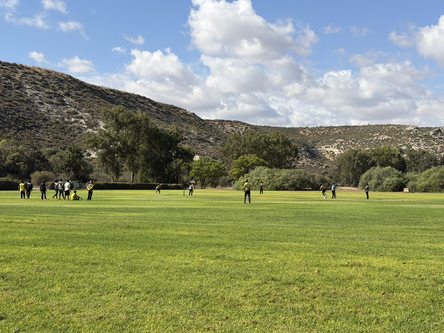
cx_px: 222
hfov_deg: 39.7
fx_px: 616
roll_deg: -0.6
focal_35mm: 48
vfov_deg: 30.3
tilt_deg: +1.4
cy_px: 166
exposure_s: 1/5208
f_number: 1.78
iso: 64
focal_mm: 6.76
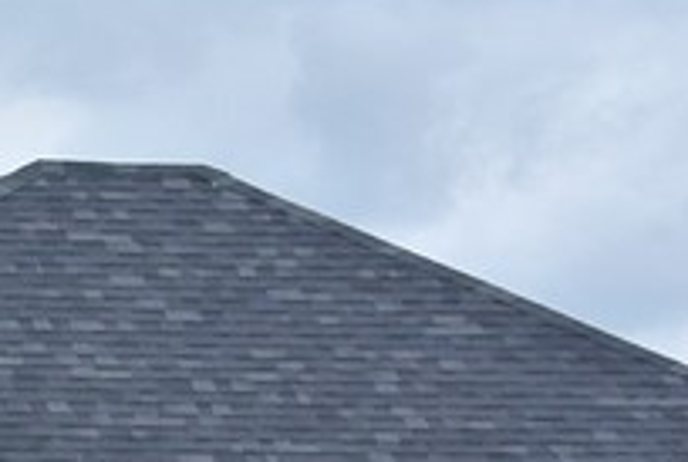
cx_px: -417
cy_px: 722
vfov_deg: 3.2
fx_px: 8217
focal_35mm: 429
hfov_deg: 4.8
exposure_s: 1/1000
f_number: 5
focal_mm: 30
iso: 100
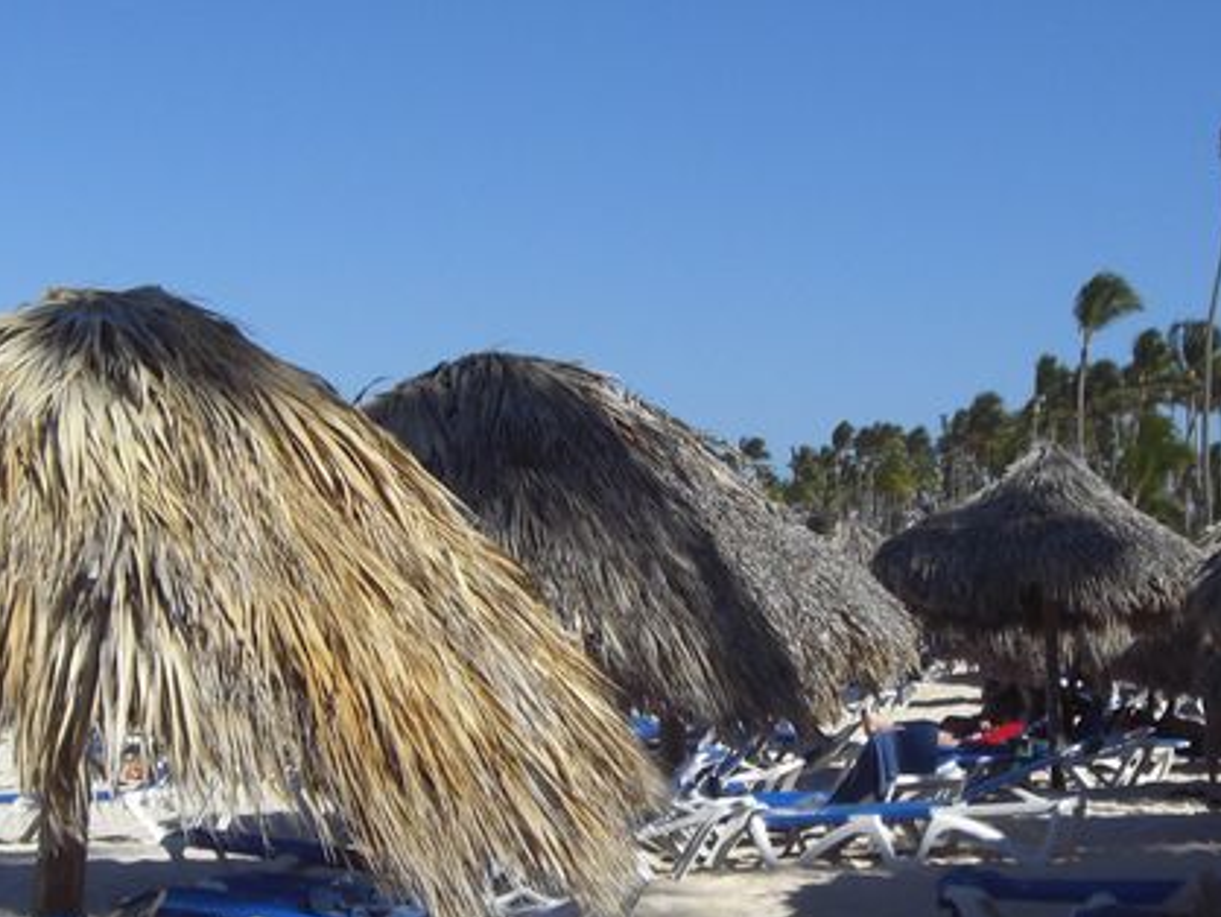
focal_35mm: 93
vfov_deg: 15.9
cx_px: 765
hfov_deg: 21.0
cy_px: 464
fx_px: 3282
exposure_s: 1/250
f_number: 8
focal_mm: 6.2
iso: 64
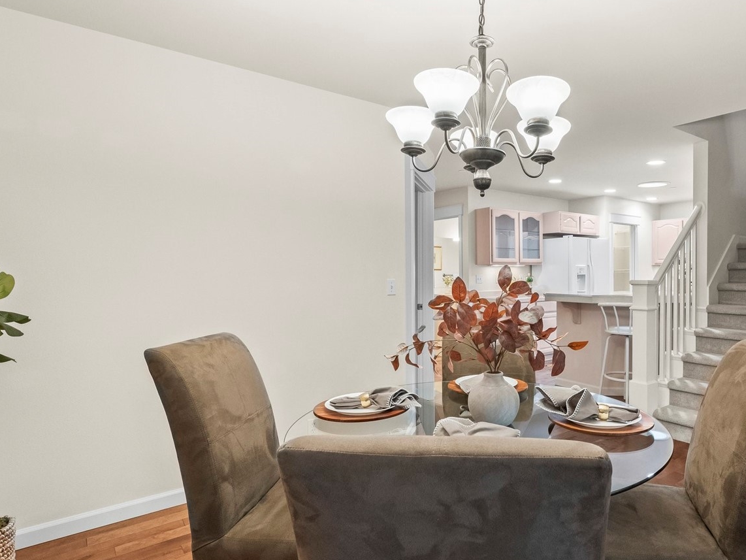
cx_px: 469
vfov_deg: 65.0
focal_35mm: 20
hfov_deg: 80.1
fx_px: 431
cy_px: 350
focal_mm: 14
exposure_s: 1/10
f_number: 8
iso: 3200
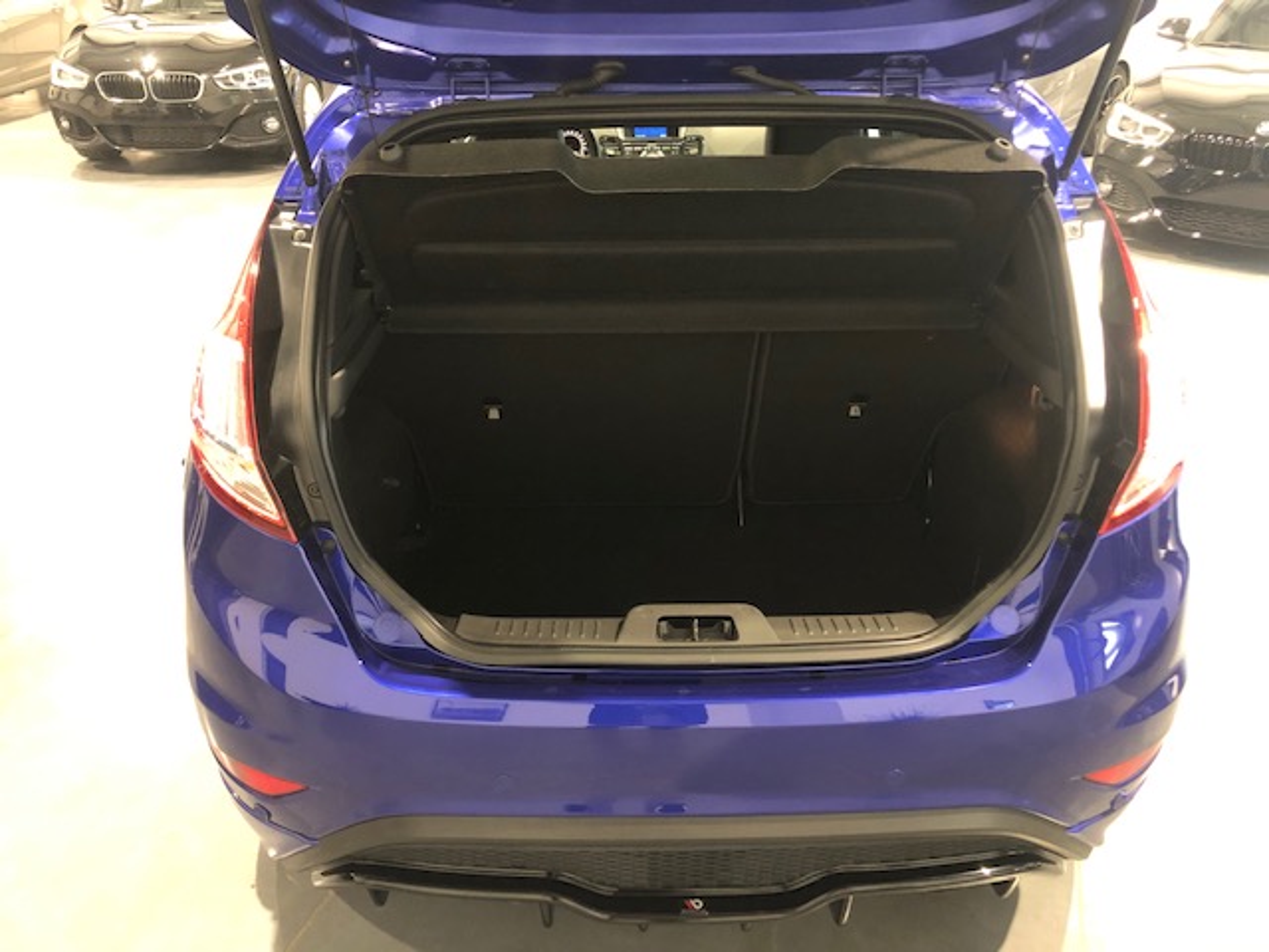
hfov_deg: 63.4
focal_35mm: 28
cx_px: 634
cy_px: 476
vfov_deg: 49.7
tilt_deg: -28.2
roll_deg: +0.3
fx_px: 1026
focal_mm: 3.99
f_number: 1.8
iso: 100
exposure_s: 1/5
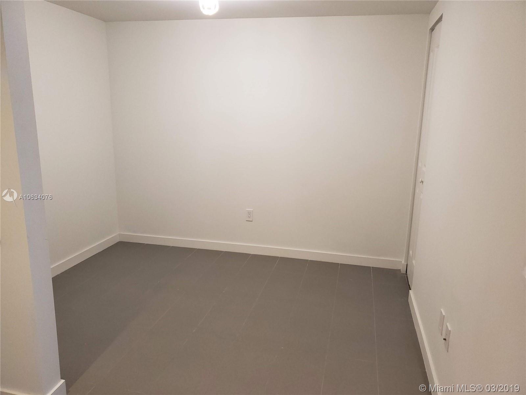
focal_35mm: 26
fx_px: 395
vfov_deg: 53.1
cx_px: 263
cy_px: 198
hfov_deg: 67.3
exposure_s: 1/60
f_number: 1.5
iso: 125
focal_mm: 4.3
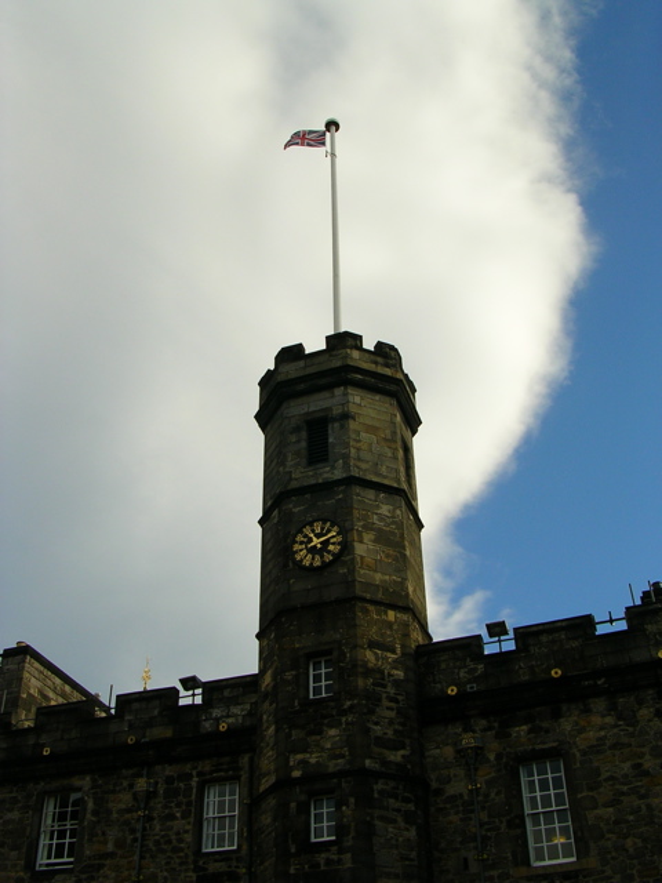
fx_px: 969
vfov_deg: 49.0
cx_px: 331
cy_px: 442
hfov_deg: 37.7
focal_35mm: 38
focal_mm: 5.8
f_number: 5.6
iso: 50
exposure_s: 1/295
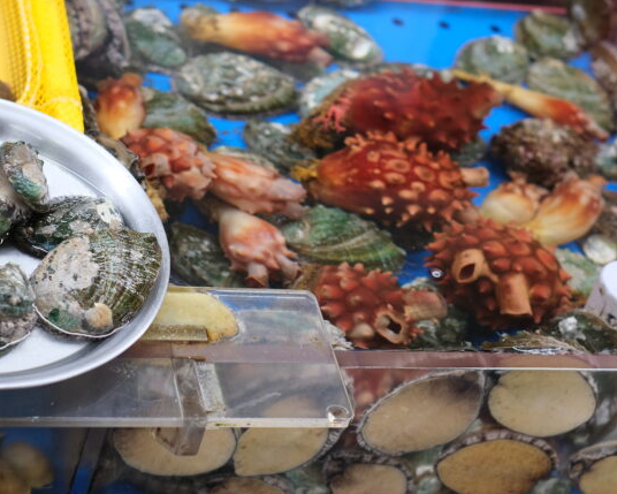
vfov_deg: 16.2
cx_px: 308
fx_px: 1735
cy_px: 164
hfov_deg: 20.2
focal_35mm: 95
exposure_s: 1/140
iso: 320
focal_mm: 35
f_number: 2
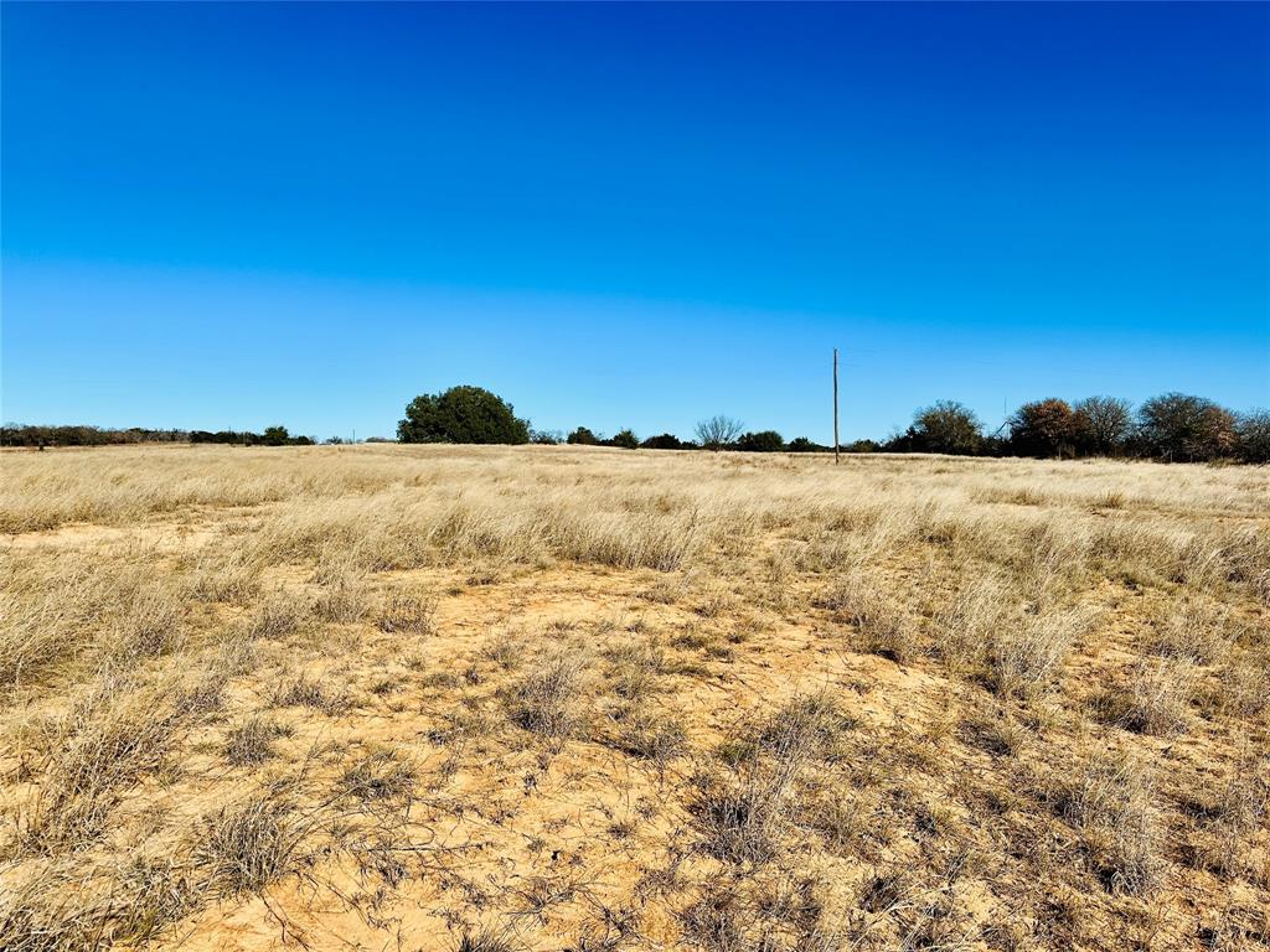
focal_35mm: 24
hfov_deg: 71.6
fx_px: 881
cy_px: 476
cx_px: 635
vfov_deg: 56.8
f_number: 1.78
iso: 80
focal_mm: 6.86
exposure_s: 1/7042
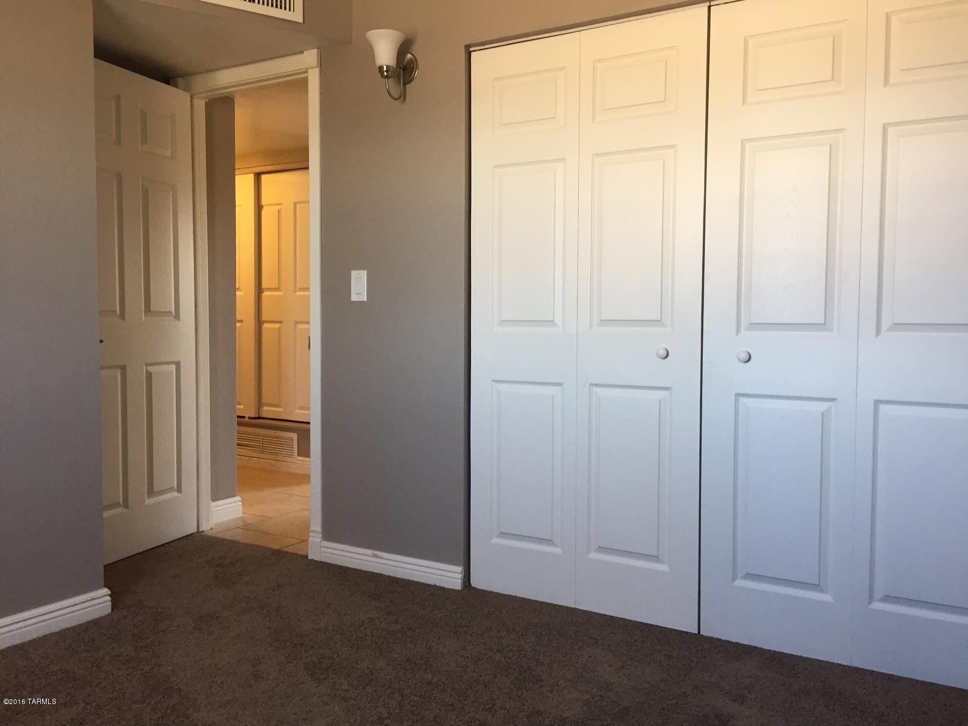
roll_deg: -0.9
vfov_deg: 48.2
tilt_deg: -3.3
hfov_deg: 61.7
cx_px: 484
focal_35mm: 29
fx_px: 811
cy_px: 363
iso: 40
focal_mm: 4.15
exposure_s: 1/30
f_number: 2.2
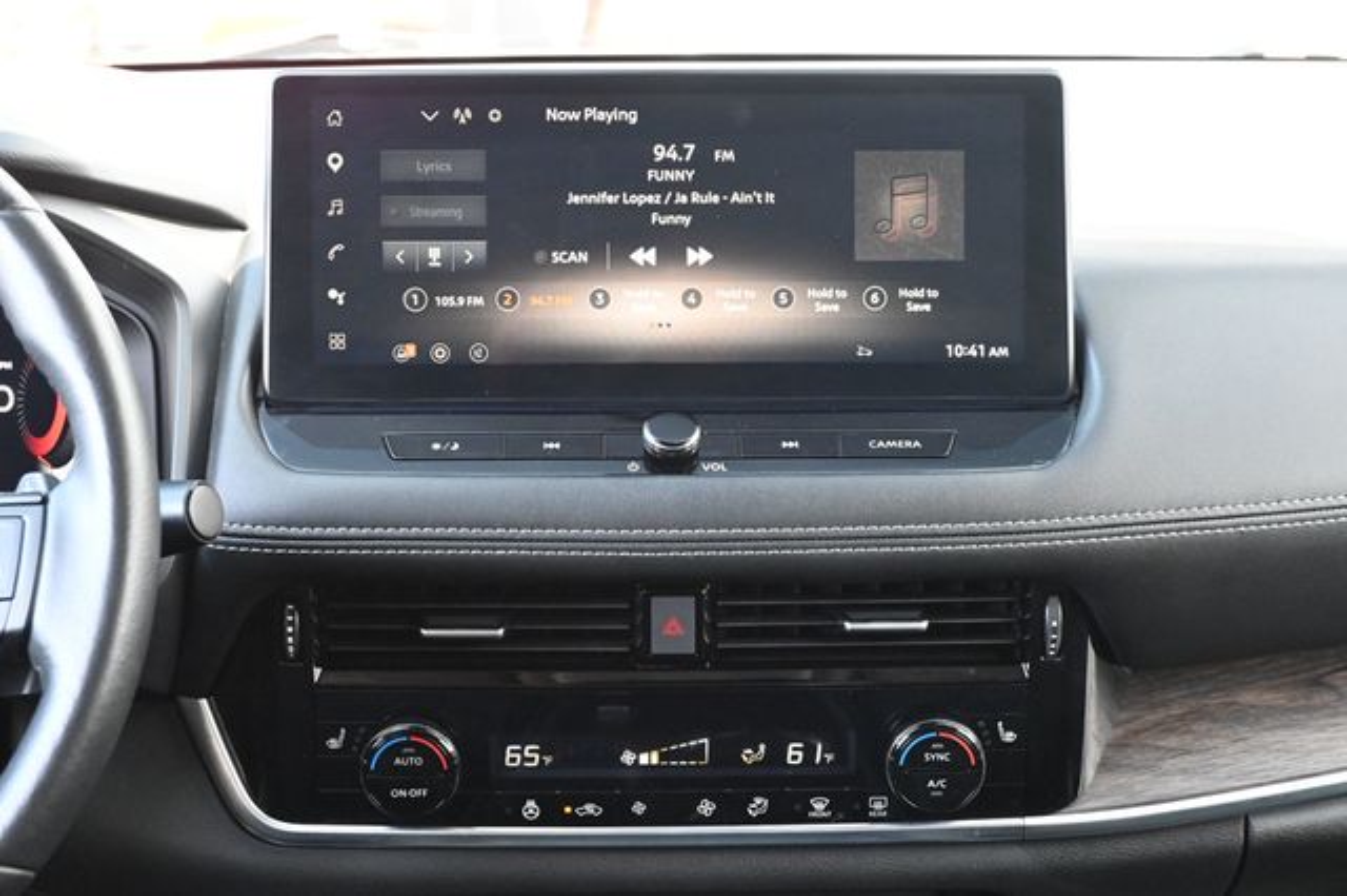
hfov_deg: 31.2
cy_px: 448
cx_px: 674
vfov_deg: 21.1
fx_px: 2412
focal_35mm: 64
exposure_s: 1/100
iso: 3200
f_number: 6
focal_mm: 43
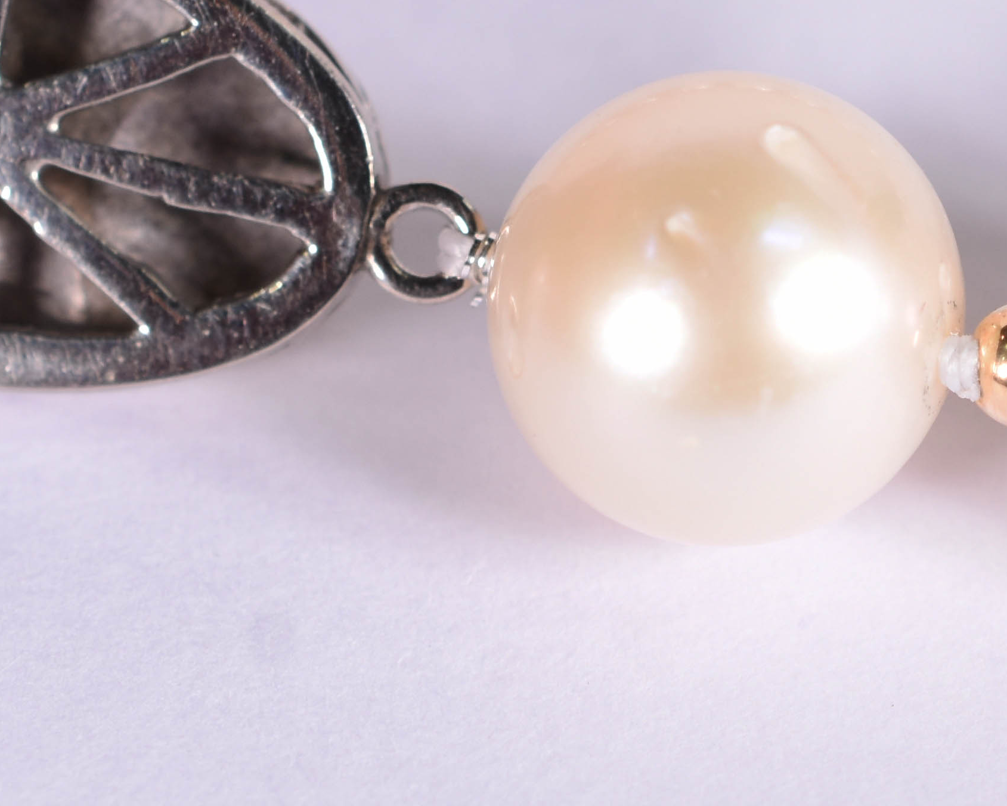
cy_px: 386
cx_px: 833
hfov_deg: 9.6
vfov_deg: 7.7
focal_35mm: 200
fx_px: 5960
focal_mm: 40
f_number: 7.1
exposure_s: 1/60
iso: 250
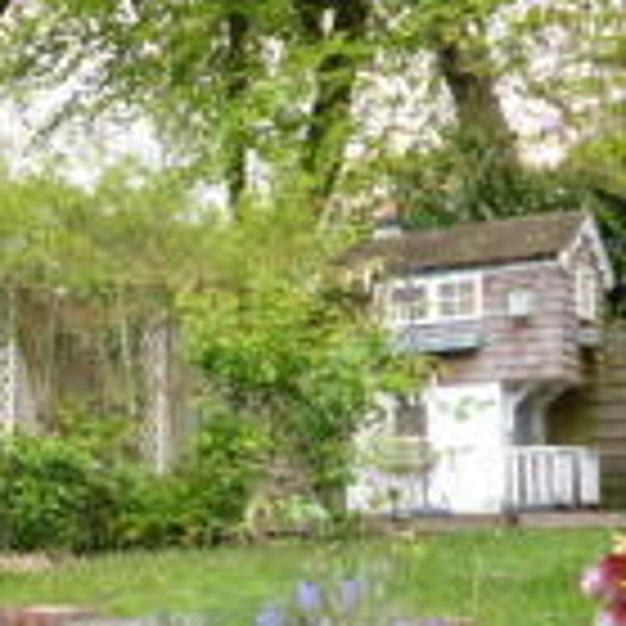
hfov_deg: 25.2
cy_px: 482
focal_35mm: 60
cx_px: -158
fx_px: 1228
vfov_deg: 28.1
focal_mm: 10
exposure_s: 1/125
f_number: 5.6
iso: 250
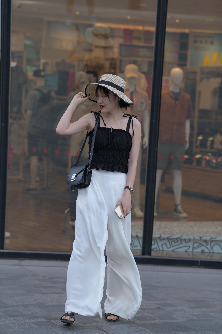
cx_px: 111
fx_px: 1073
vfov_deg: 17.6
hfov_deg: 11.8
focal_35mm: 116
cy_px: 167
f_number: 4
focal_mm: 116
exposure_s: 1/800
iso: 360
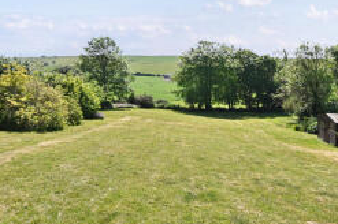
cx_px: 183
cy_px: 79
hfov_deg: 67.3
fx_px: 253
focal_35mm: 27
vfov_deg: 47.2
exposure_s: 1/500
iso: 250
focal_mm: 14
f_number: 8
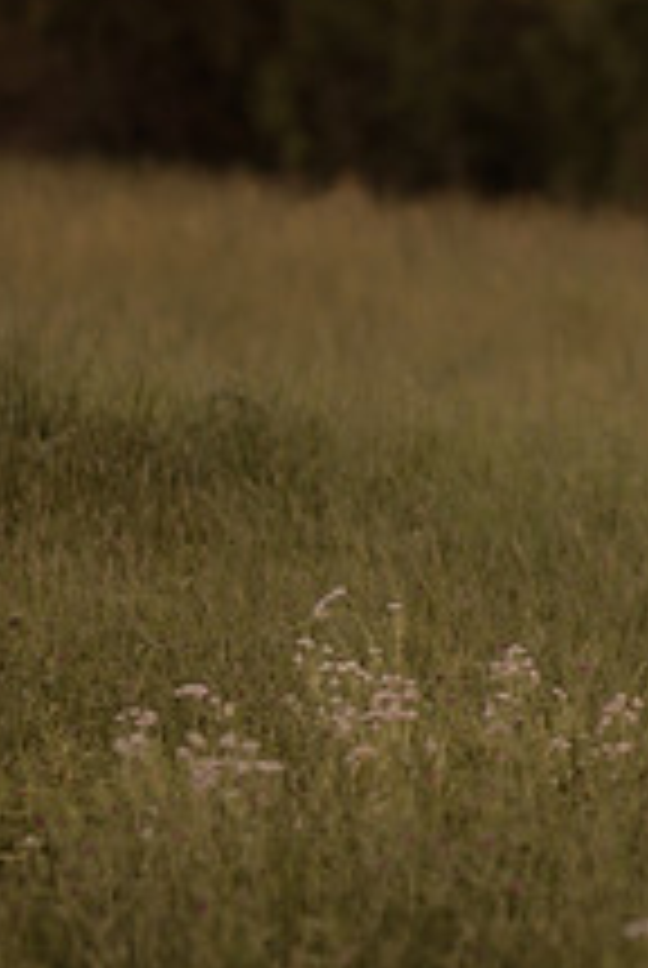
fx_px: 9204
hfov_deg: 4.0
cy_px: 261
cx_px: 1224
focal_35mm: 342
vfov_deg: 6.0
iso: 160
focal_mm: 85
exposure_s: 1/800
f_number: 1.4
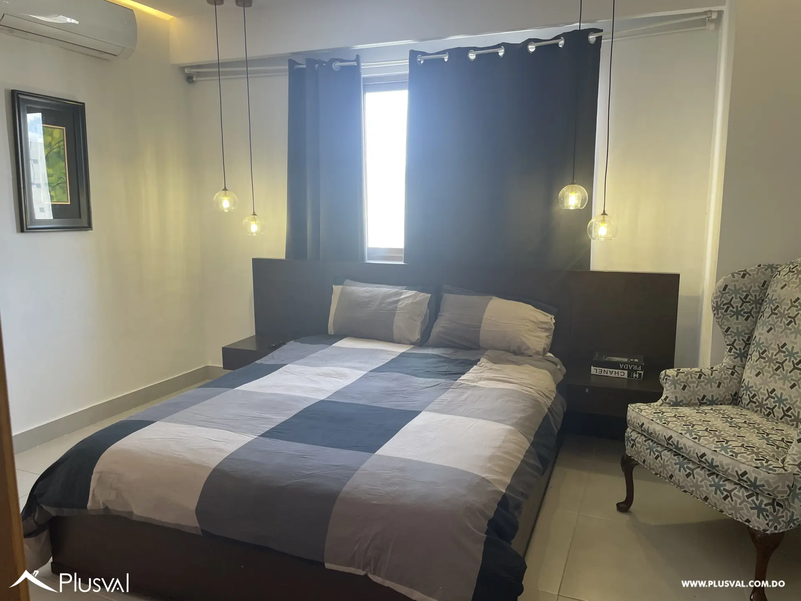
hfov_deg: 67.3
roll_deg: +0.7
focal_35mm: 26
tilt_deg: -8.5
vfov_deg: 53.1
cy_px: 300
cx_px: 400
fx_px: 602
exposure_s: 1/60
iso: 64
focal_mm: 4.2
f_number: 1.6
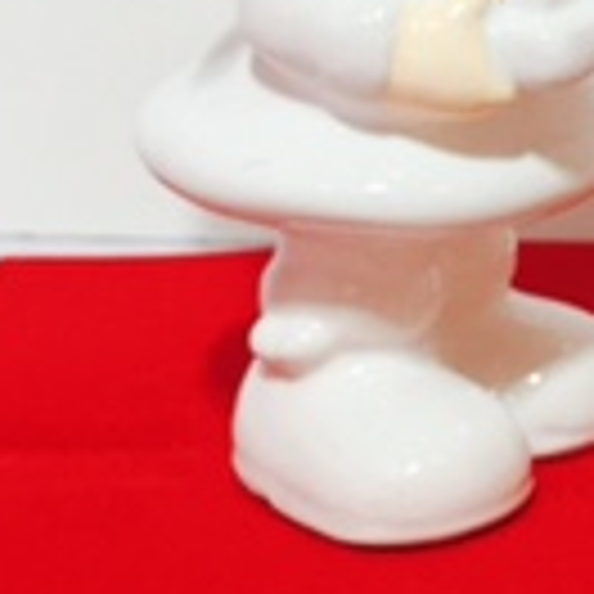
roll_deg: -2.4
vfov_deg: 13.9
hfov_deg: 13.3
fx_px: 2407
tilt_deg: -10.2
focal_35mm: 124
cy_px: 4
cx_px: 891
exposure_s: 1/33
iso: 80
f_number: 2.2
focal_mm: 4.15
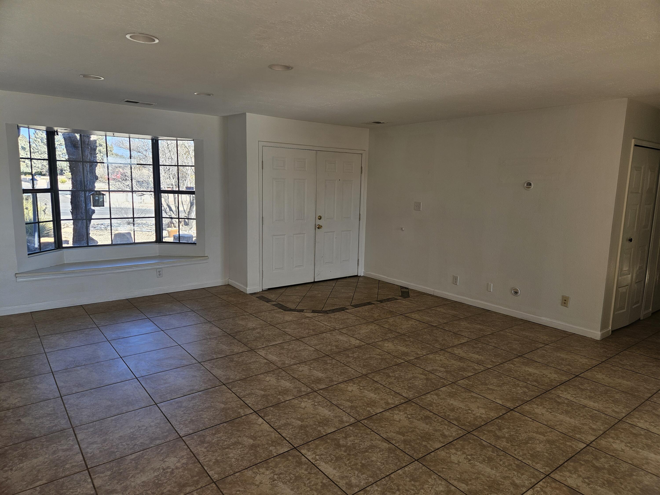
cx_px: 330
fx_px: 439
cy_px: 248
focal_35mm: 23
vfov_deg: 58.9
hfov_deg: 73.9
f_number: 1.8
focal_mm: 5.4
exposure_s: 1/138
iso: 25
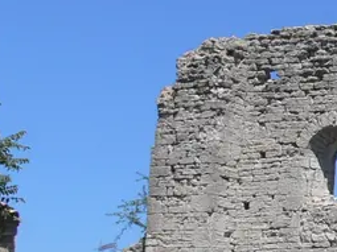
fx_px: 1713
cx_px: 757
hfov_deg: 10.1
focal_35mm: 176
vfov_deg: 8.4
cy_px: 69
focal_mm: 7.4
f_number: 5.6
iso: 80
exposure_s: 1/400
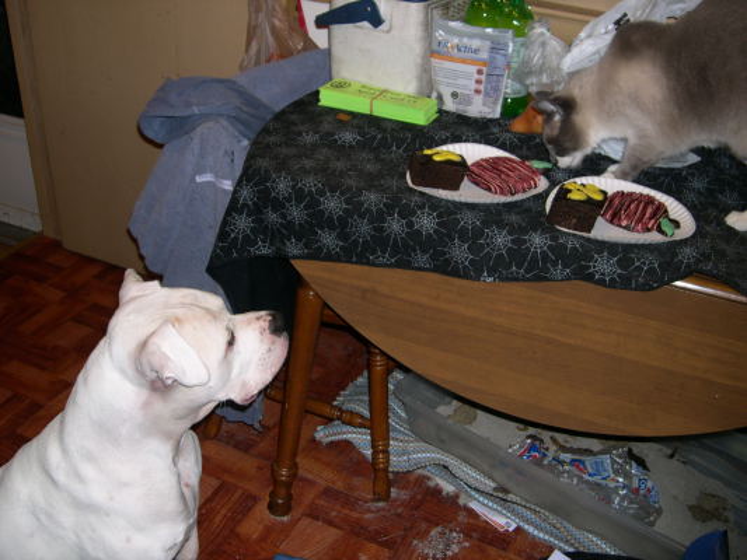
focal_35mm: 38
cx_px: 374
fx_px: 820
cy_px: 280
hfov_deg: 49.0
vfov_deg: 37.7
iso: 100
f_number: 2.8
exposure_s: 1/60
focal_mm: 8
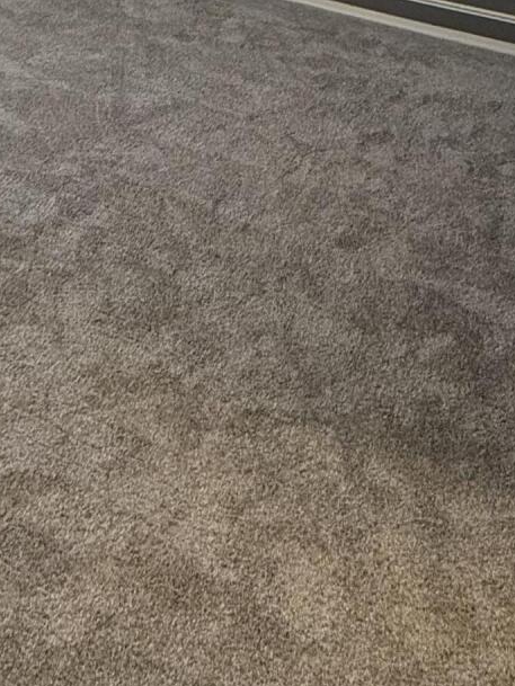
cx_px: 132
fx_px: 912
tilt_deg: -6.3
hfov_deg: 31.0
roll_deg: -3.6
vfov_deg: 32.1
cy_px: -190
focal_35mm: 46
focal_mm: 2.22
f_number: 2.2
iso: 320
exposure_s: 1/120
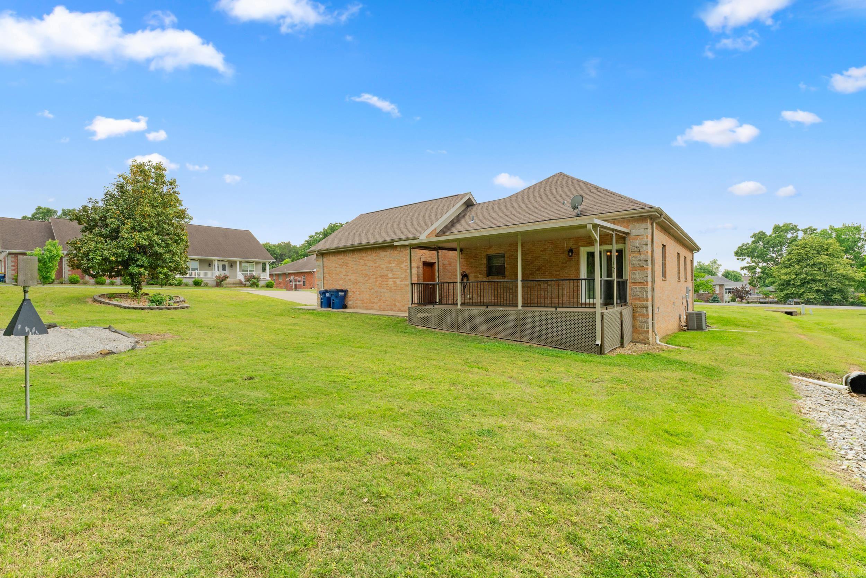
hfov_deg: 100.4
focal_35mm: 15
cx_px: 433
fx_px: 361
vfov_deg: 77.3
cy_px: 289
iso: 400
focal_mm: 10
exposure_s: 1/100
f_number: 8
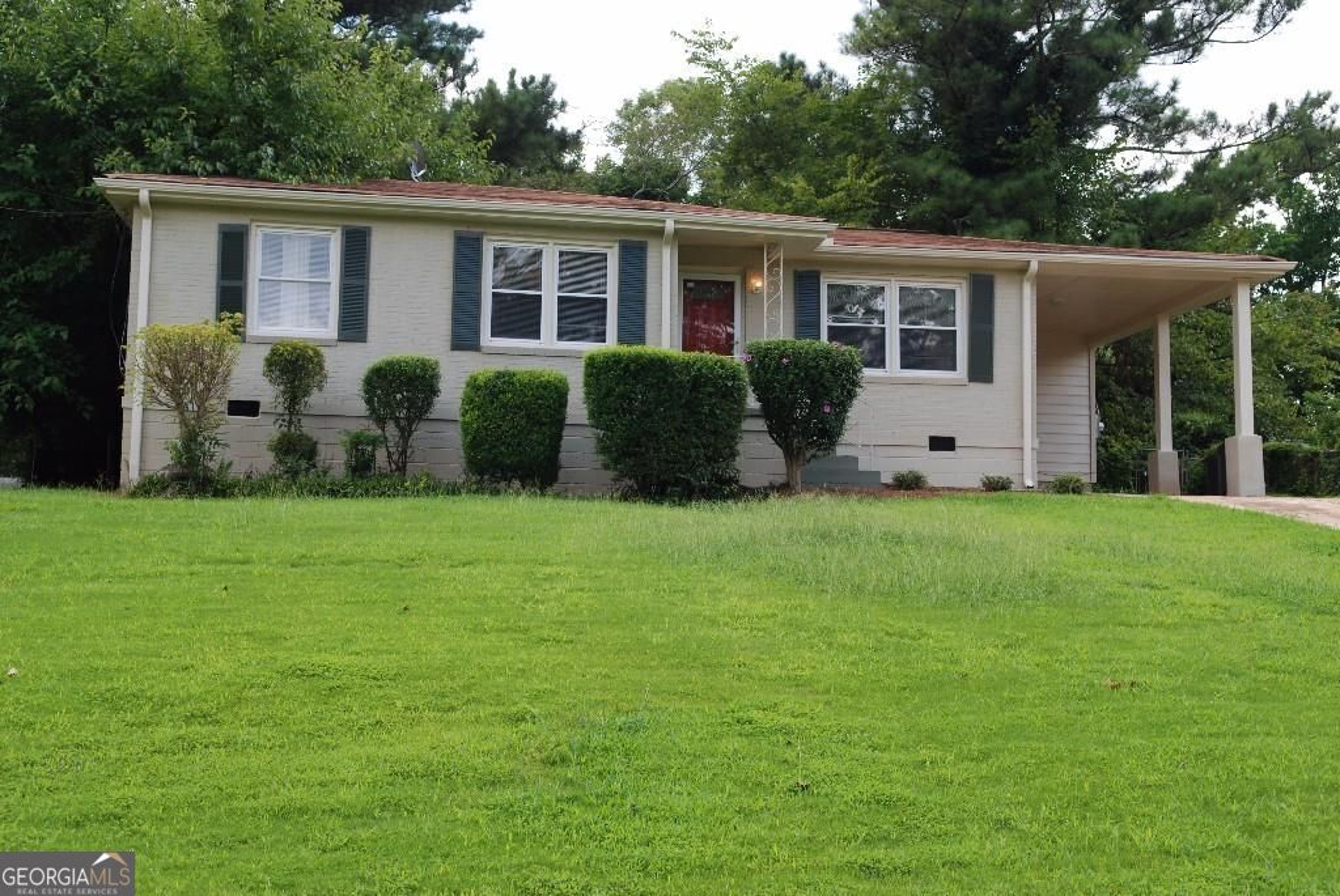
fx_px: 1565
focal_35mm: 42
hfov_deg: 46.4
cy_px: 448
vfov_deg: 32.0
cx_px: 670
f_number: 5
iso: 200
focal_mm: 28
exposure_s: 1/100
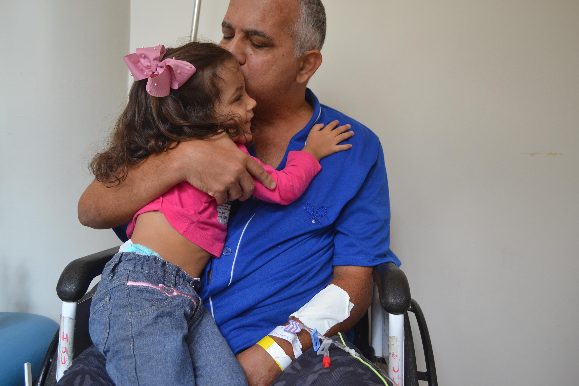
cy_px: 193
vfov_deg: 43.6
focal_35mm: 30
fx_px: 482
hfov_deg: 61.9
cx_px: 290
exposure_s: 1/40
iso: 400
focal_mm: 20
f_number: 3.8
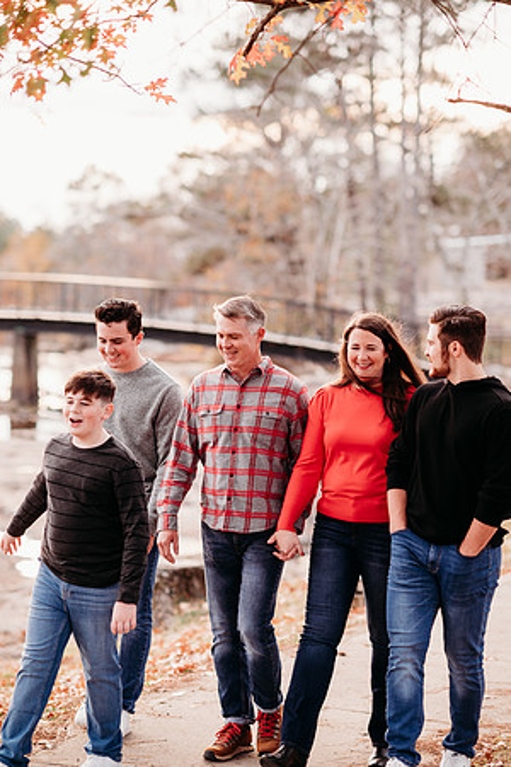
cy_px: 384
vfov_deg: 23.9
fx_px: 1810
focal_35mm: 85
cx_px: 256
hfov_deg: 16.1
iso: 320
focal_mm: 85
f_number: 2.2
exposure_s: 1/400
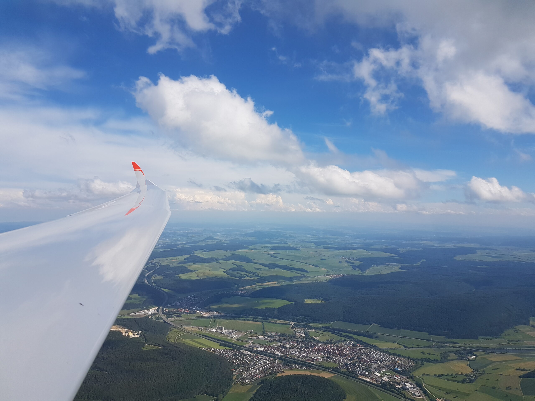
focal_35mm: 26
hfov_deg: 67.3
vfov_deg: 53.1
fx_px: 402
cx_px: 268
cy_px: 200
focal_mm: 4.2
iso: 40
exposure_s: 1/3120
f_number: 1.7
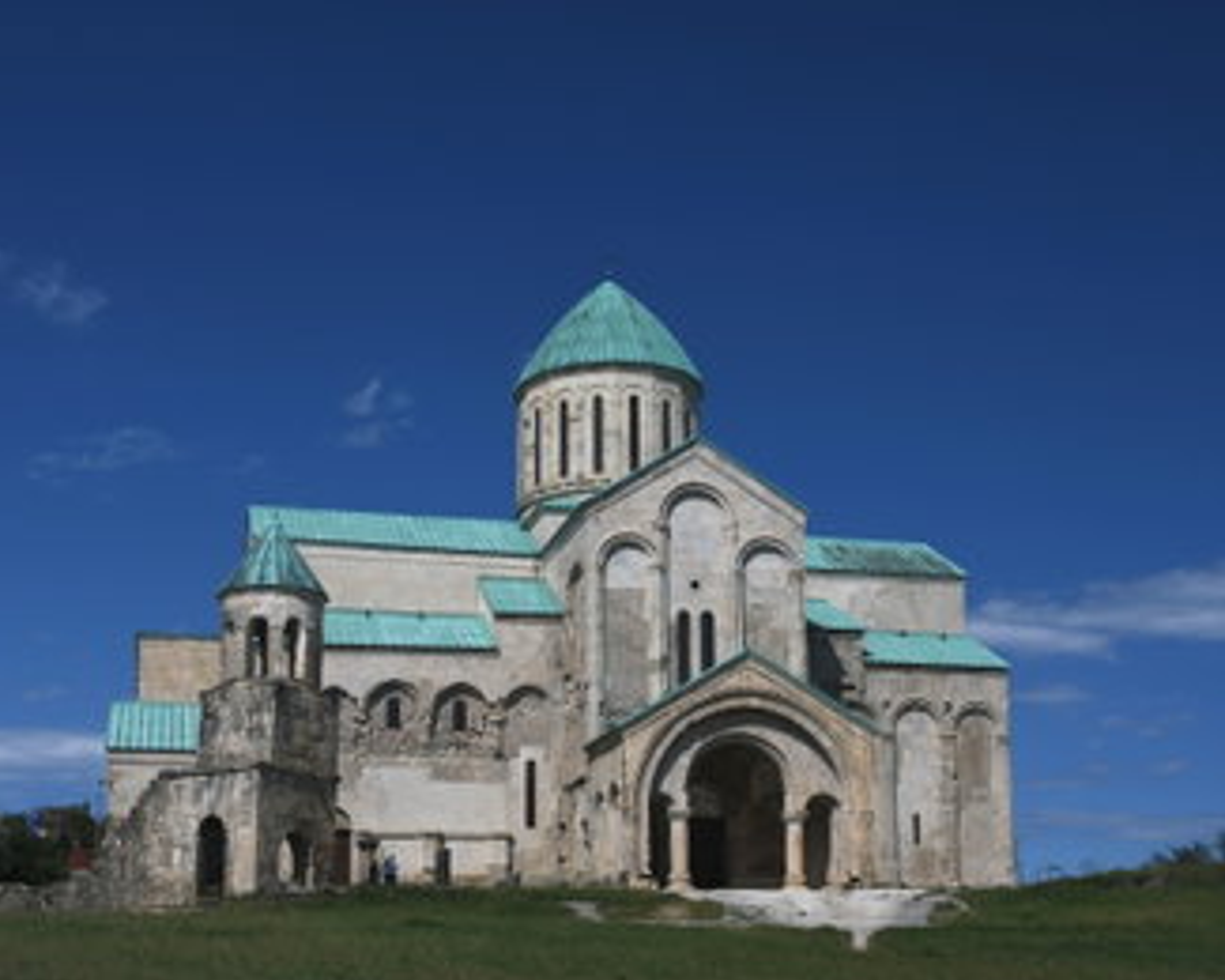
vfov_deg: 33.4
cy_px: 499
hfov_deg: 41.1
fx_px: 1631
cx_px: 535
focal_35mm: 45
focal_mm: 26
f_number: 8
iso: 100
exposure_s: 1/320
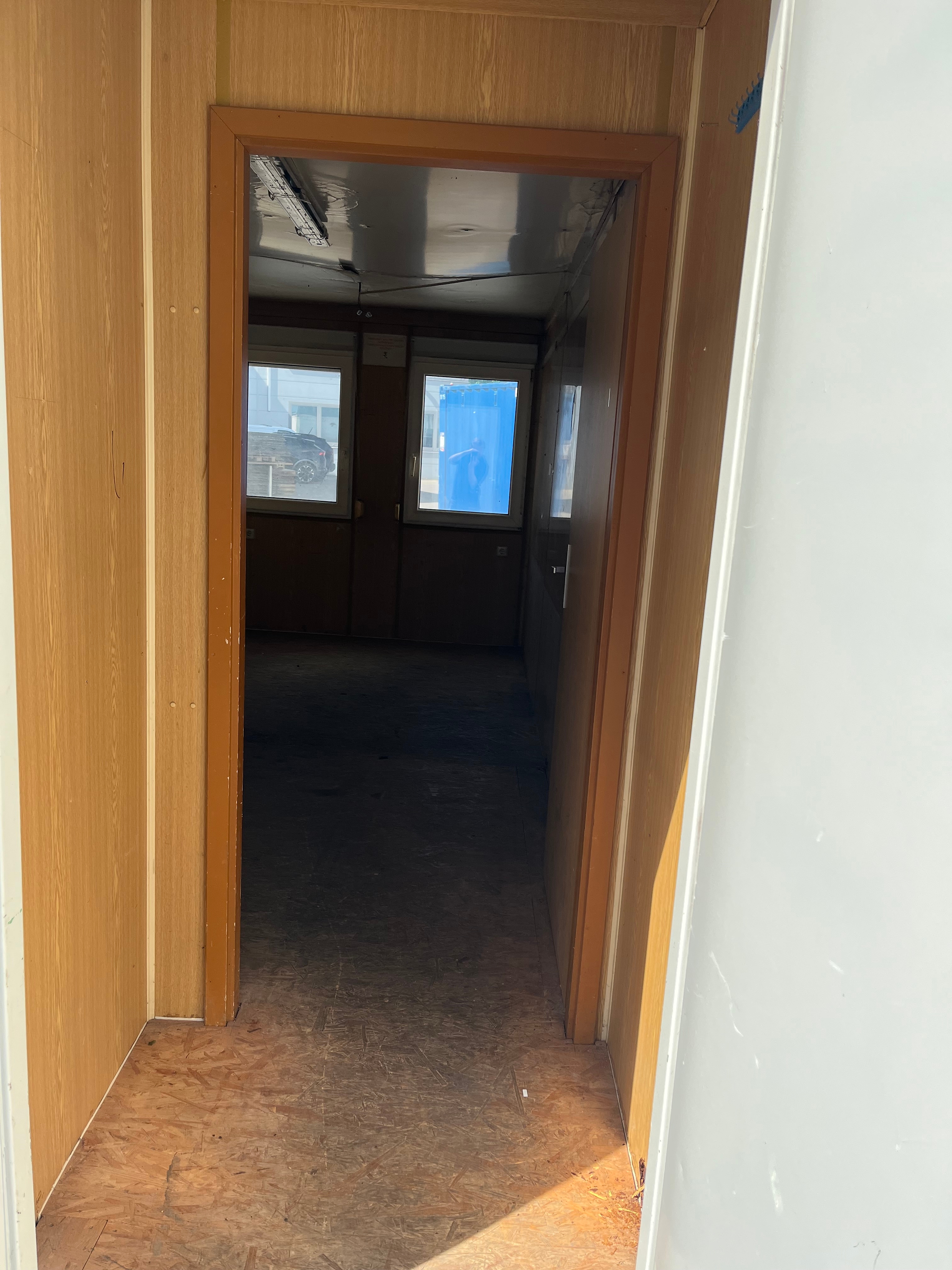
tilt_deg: -10.9
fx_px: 953
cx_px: 476
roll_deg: -2.4
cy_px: 635
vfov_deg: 67.3
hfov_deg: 53.1
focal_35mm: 26
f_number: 1.6
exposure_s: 1/1497
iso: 50
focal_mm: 5.1
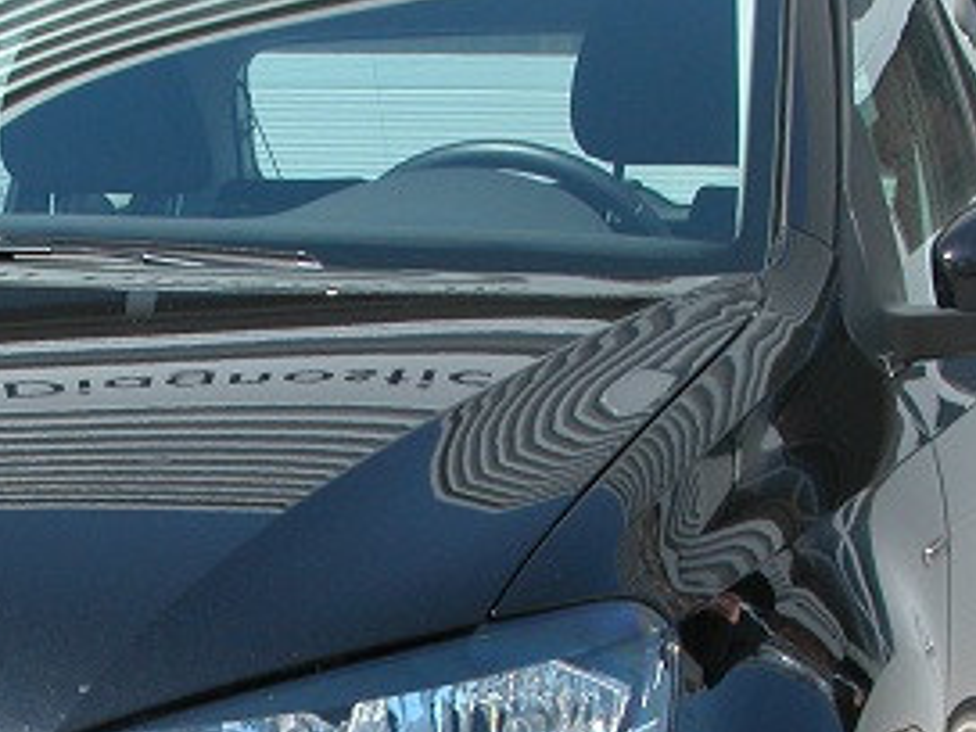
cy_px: 797
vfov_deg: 10.4
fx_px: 3976
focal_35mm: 141
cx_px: -72
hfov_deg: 13.7
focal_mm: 12.7
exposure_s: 1/194
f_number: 6
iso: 100
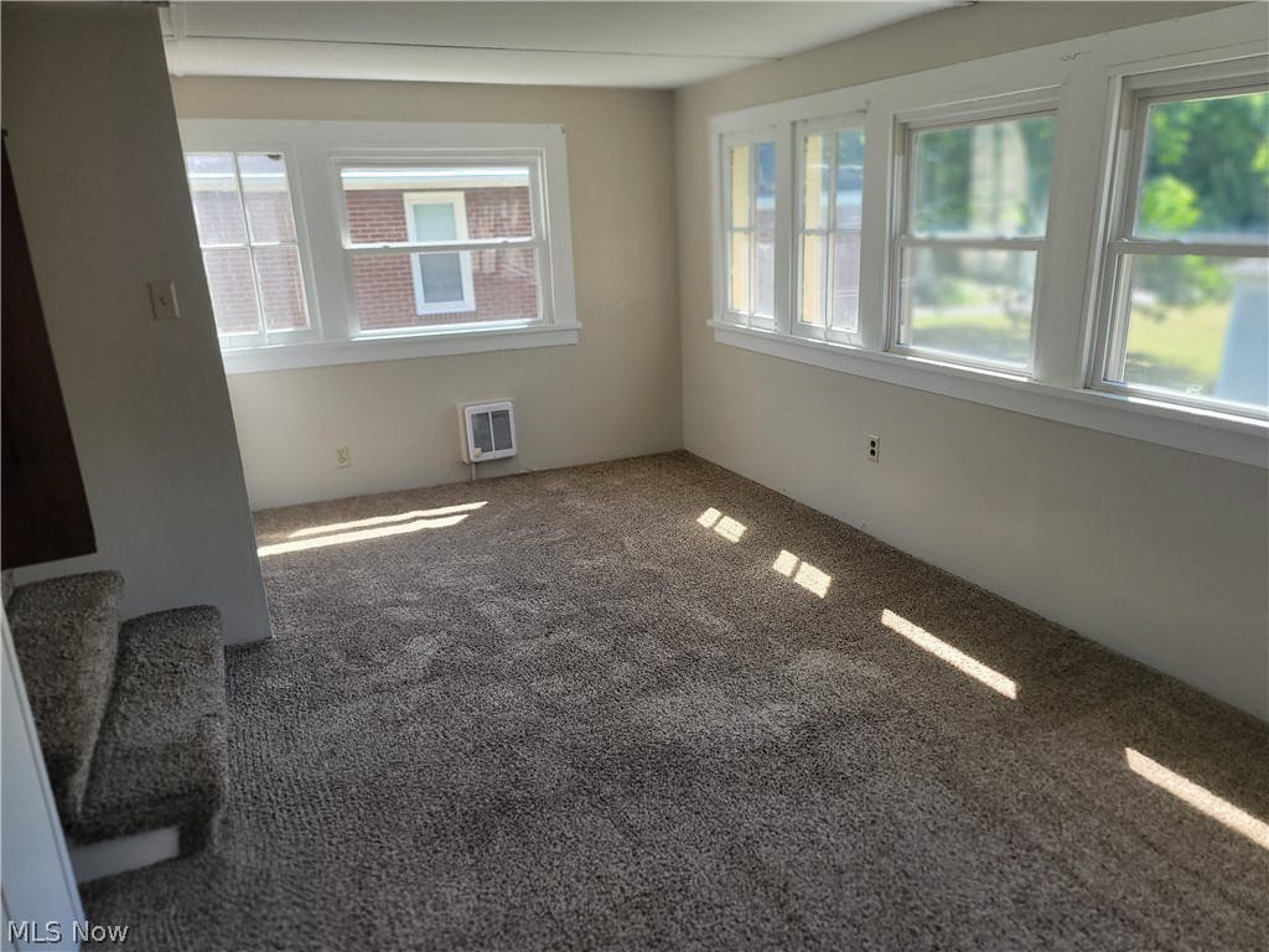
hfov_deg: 69.4
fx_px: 916
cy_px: 476
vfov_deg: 54.9
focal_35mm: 25
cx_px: 634
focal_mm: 7
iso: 32
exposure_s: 1/120
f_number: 1.8
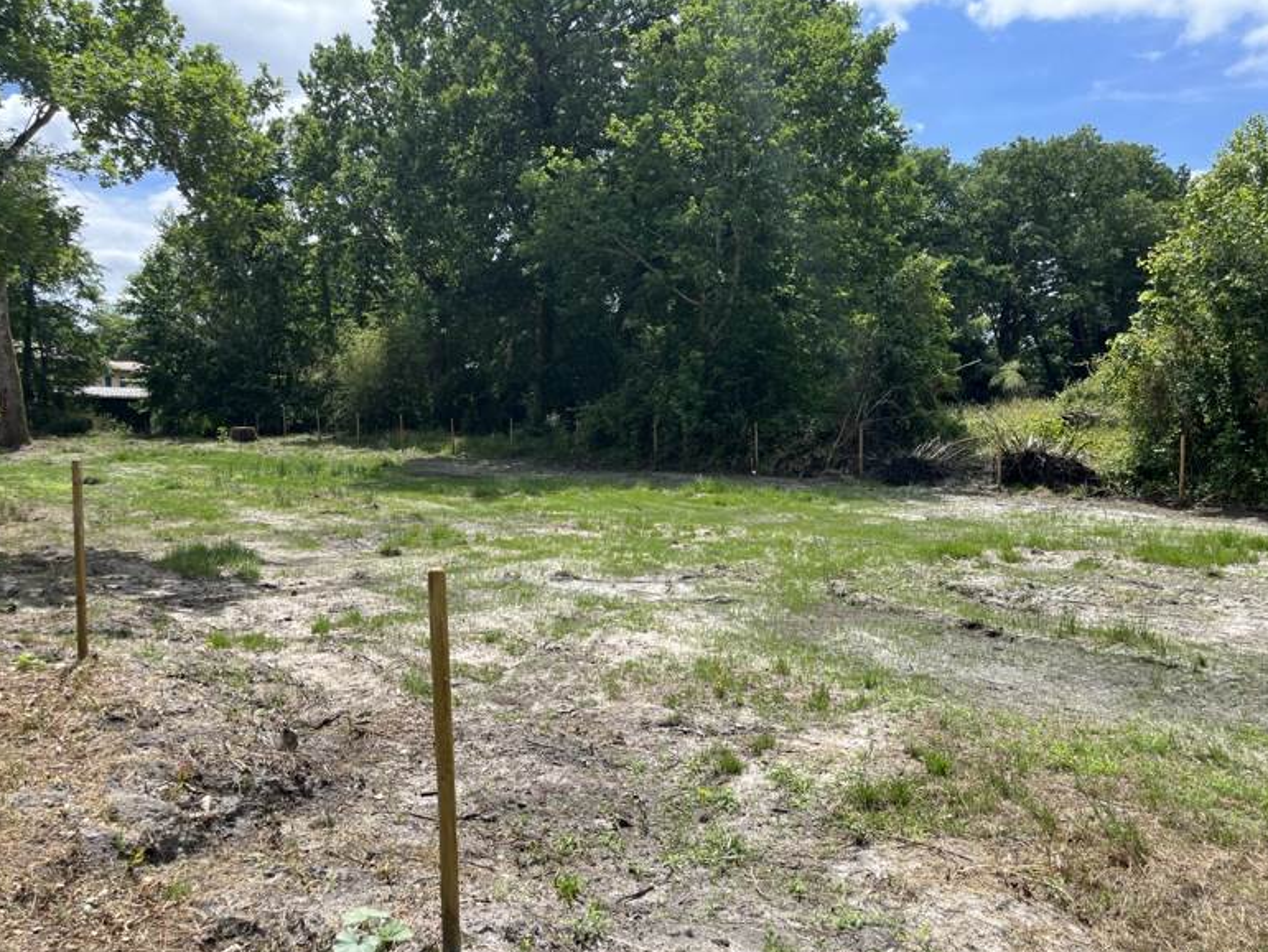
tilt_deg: -6.2
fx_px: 989
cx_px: 626
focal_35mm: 27
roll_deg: +0.2
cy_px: 491
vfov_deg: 51.4
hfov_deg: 65.3
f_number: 1.6
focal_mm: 5.1
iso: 50
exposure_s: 1/2571
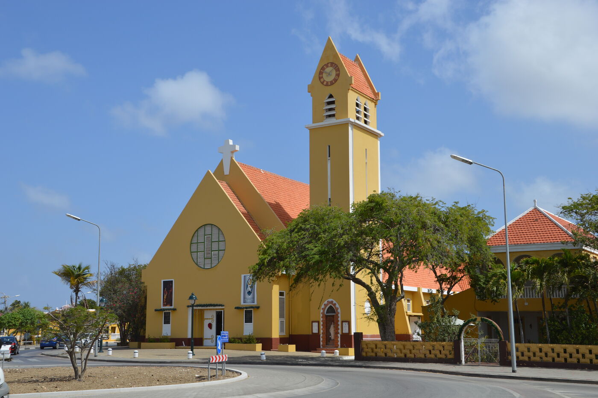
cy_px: 199
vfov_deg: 28.0
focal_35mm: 48
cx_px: 299
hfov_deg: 41.1
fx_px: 797
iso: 100
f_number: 9
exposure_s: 1/320
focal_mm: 32
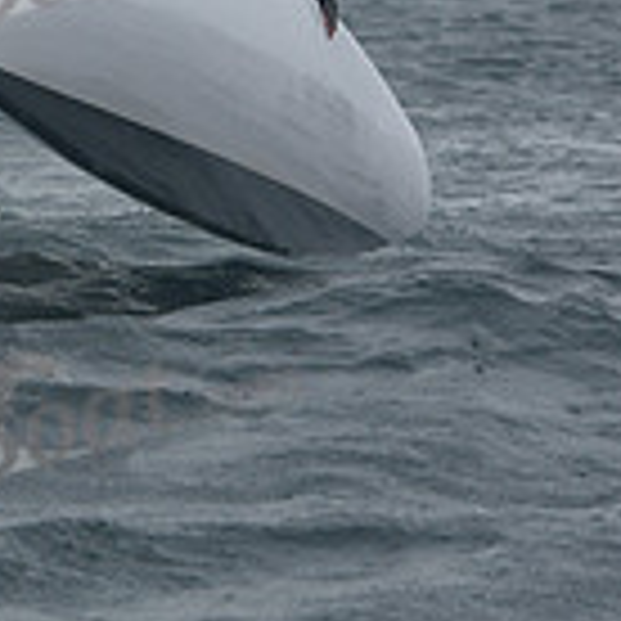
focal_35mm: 534
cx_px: -562
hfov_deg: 3.3
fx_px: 10838
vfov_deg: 3.3
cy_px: -182
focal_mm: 150
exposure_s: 1/1000
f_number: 7.1
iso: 320
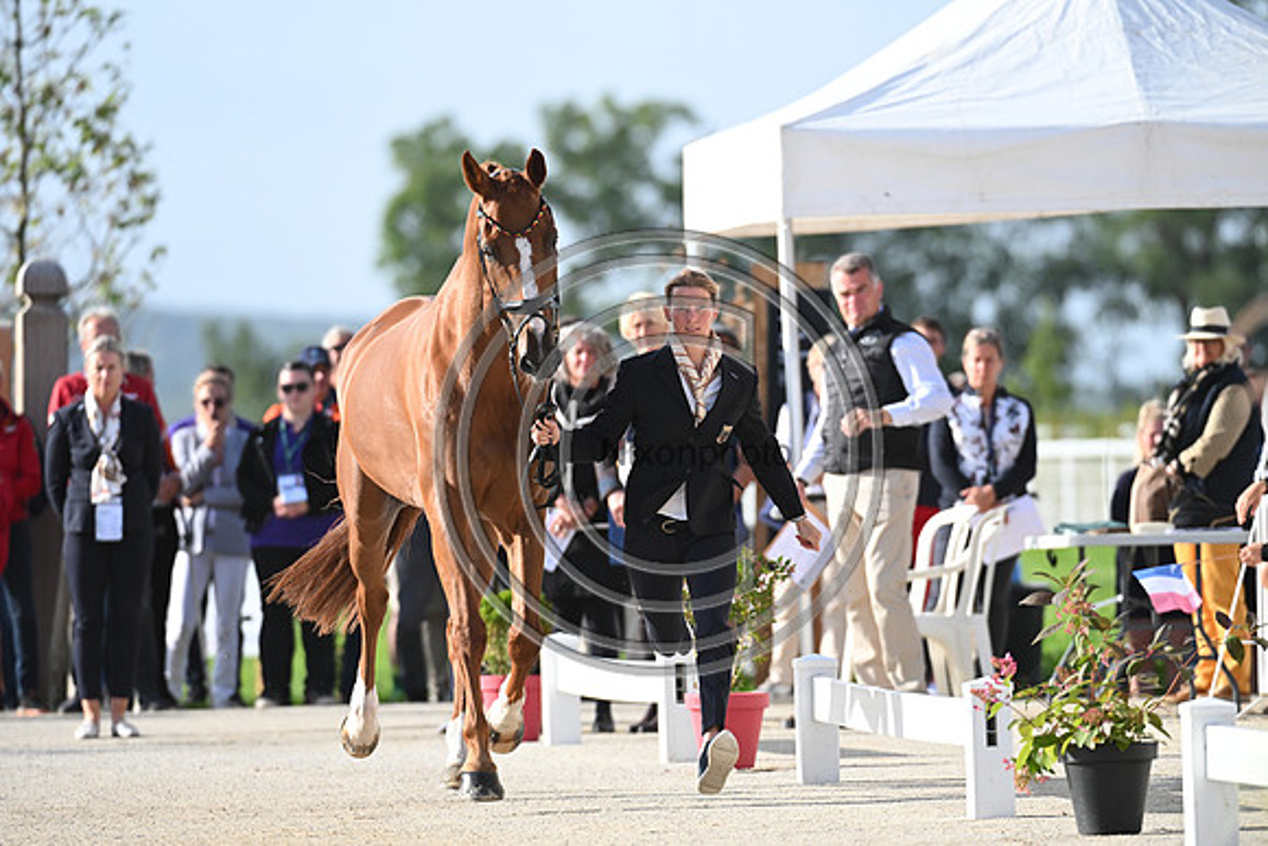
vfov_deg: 3.6
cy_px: 423
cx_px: 634
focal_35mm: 380
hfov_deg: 5.4
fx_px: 13387
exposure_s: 1/1600
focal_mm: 380
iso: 640
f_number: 5
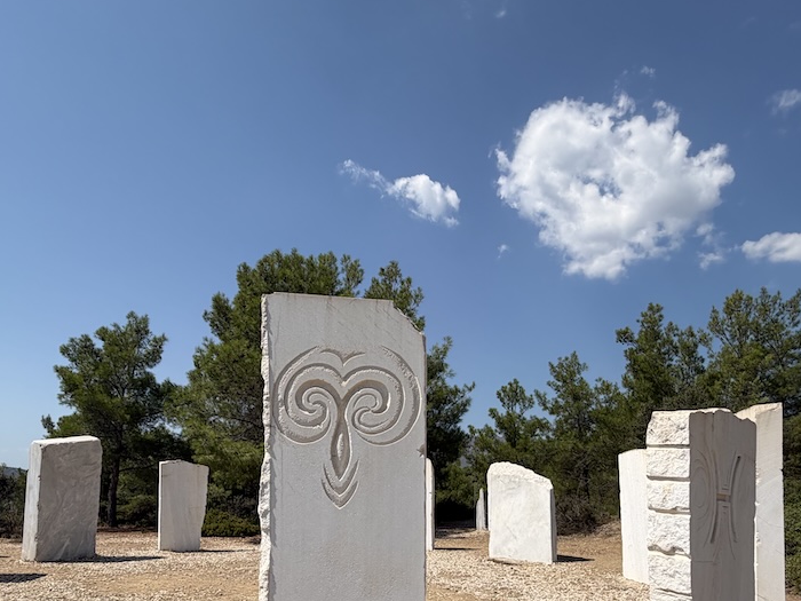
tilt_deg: +6.8
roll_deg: +0.7
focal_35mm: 24
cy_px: 452
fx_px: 555
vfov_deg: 54.1
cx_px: 356
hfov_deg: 71.4
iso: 20
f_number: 2.2
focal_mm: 2.22
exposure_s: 1/1312
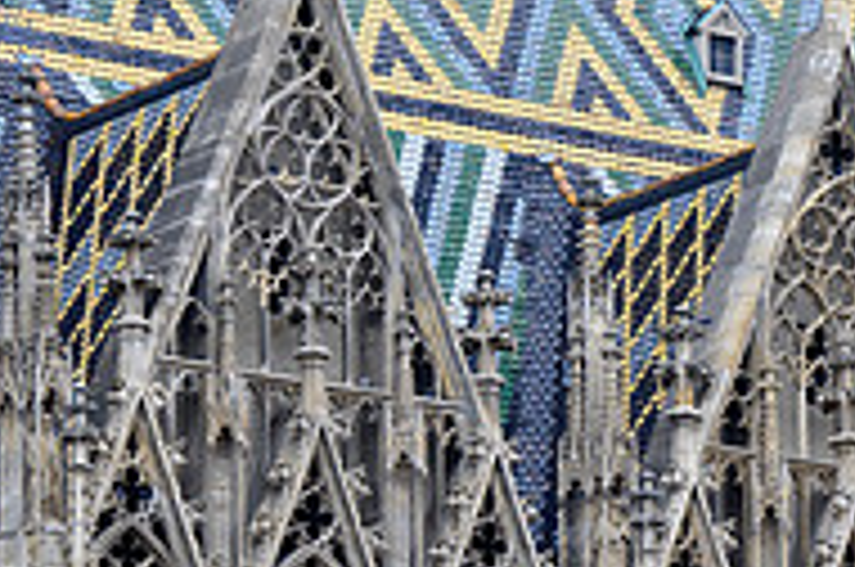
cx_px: 990
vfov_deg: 4.4
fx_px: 7326
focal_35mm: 309
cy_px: 542
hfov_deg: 6.6
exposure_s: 1/250
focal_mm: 101
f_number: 8
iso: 1100
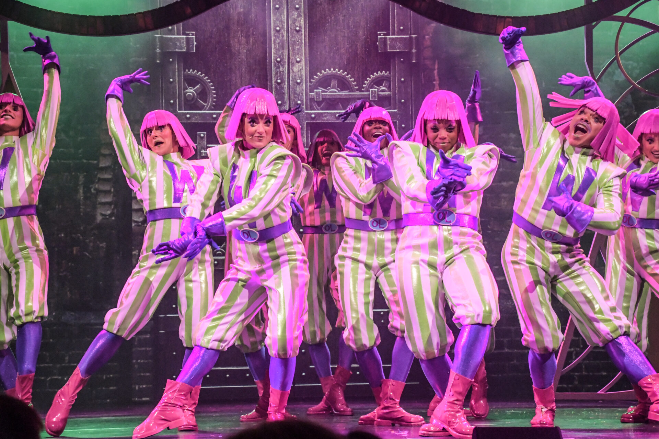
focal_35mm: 93
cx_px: 330
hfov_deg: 21.9
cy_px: 220
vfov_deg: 14.7
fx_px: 1701
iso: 6400
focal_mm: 62
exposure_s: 1/500
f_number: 11
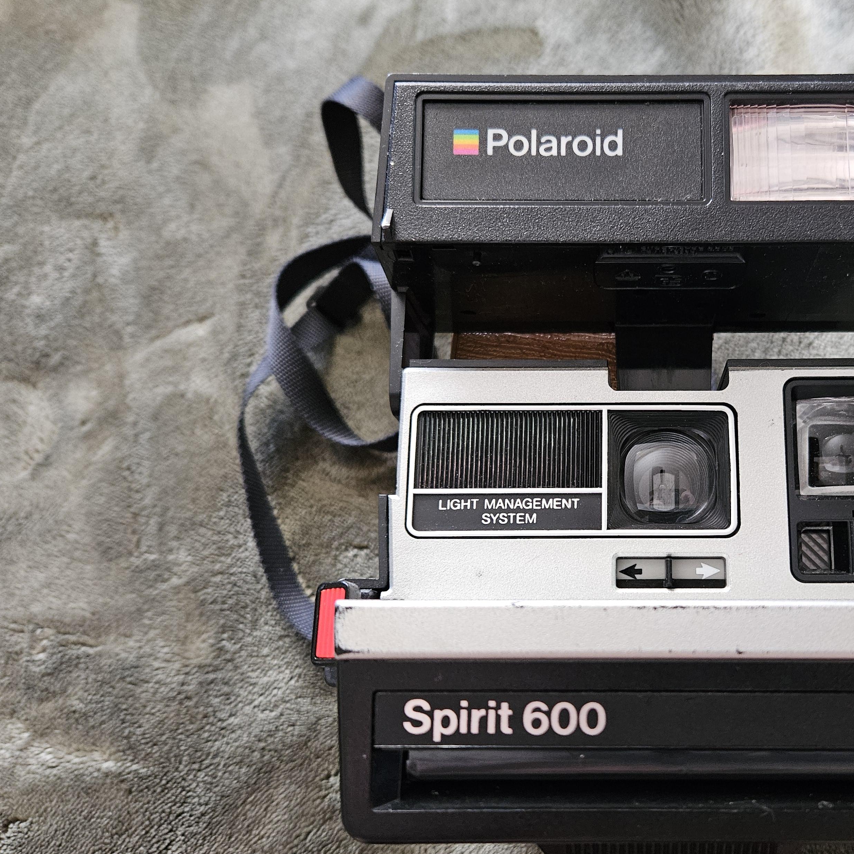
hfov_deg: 48.1
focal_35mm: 33
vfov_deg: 49.7
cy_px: 469
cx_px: 626
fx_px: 921
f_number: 1.8
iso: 640
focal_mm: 5.4
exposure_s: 1/60
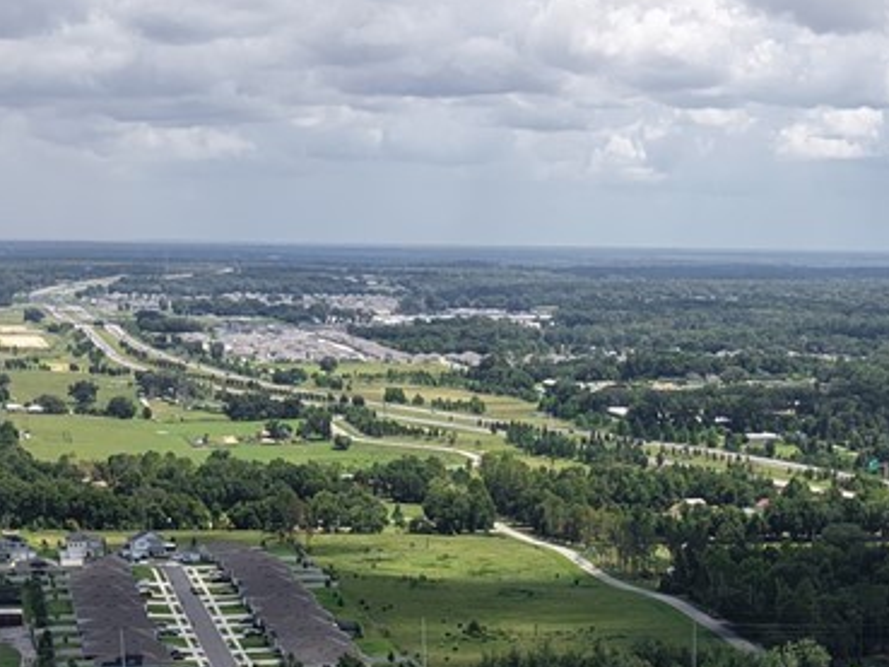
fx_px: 2672
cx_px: 672
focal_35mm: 104
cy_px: 1086
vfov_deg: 13.2
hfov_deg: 18.8
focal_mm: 8.67
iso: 130
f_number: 1.8
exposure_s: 1/350
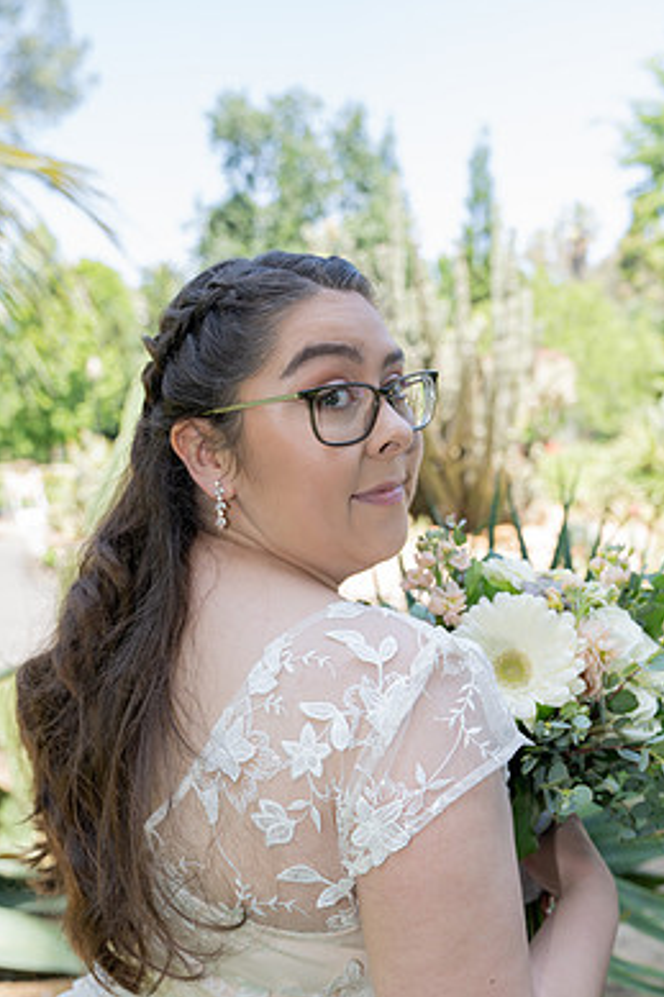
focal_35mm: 37
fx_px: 1024
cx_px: 379
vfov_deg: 51.7
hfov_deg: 35.8
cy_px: 569
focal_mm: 32
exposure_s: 1/250
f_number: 4
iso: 250
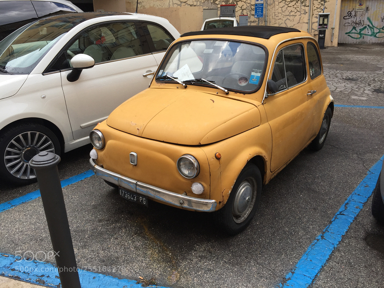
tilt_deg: -17.8
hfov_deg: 61.7
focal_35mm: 29
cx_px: 192
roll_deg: +0.1
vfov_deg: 48.2
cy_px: 144
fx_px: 322
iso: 32
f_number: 2.2
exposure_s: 1/316
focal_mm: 4.15
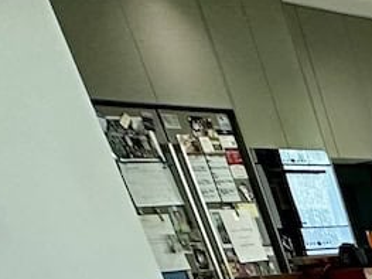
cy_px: 757
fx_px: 859
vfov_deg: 12.3
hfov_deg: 16.1
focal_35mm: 80
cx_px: 820
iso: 200
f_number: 2.2
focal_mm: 2.2
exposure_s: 1/99
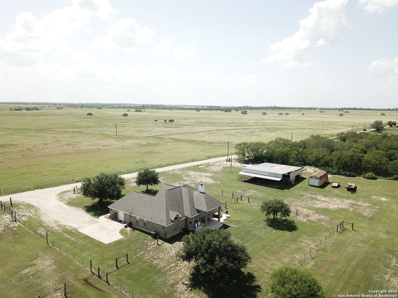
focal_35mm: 26
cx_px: 199
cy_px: 149
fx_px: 299
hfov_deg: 67.3
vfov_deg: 53.1
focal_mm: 4.73
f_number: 2.2
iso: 100
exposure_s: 1/1200
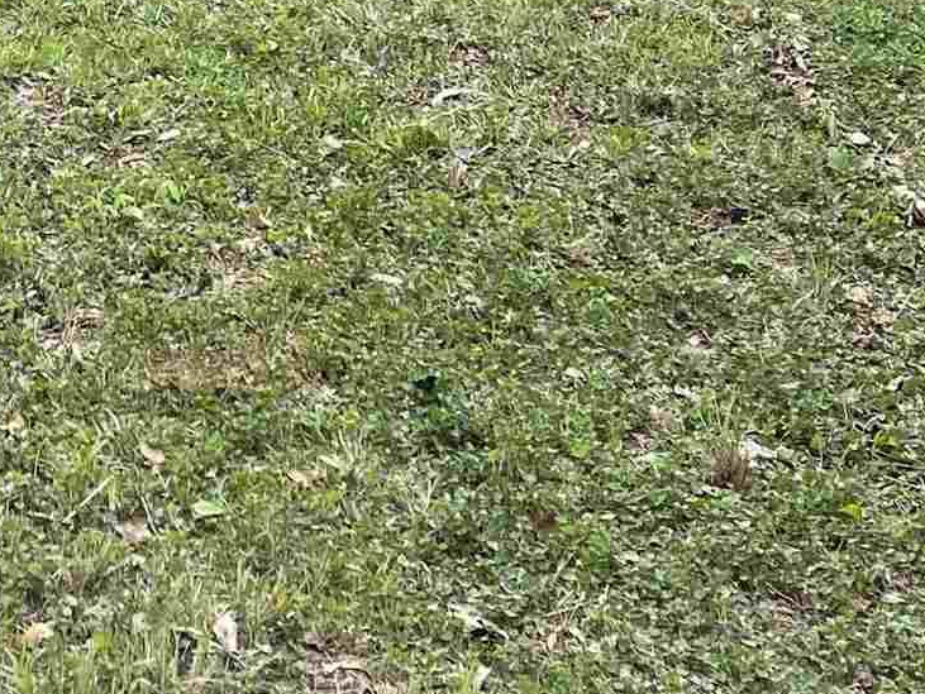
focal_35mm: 105
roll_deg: +0.3
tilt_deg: -9.6
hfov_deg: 18.1
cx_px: -78
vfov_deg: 13.1
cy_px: -440
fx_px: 2807
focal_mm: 5.1
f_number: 1.6
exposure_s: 1/360
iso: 32
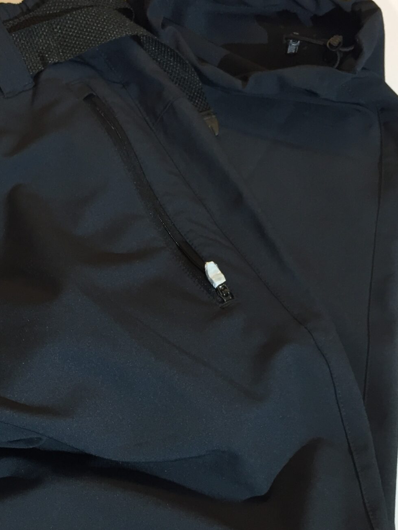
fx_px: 874
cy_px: 345
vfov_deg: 33.5
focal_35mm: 57
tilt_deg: -60.8
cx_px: 123
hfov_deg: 25.5
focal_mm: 4.15
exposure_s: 1/33
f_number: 2.2
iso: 100
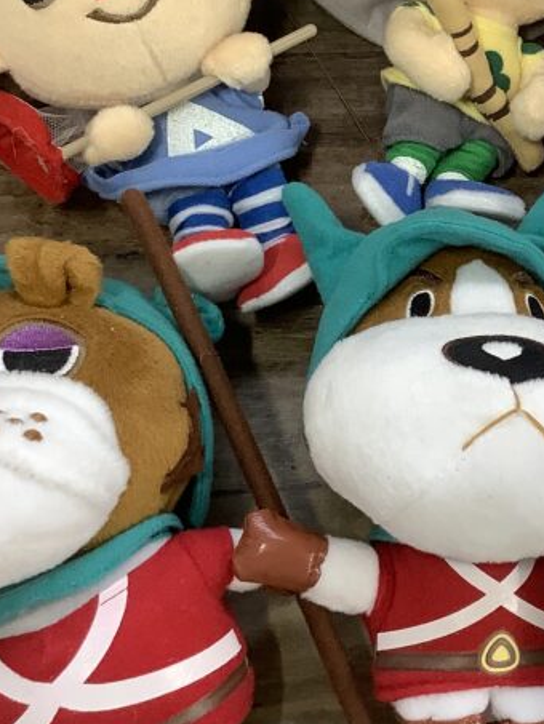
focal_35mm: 70
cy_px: 190
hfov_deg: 20.5
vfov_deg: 27.4
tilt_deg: -59.7
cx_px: 523
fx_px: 1466
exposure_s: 1/60
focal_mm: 3.3
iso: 80
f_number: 2.4
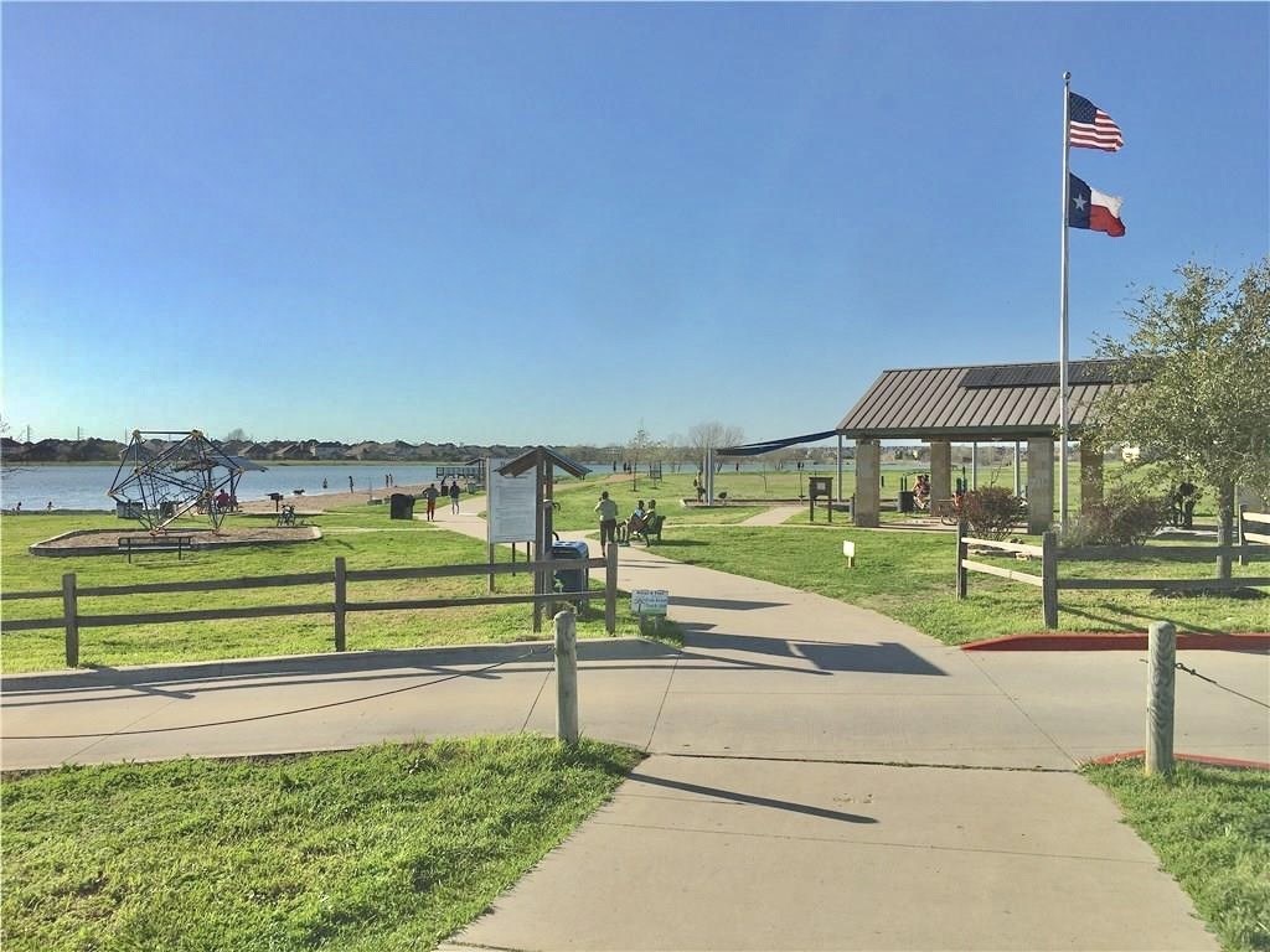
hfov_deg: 61.7
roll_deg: +0.0
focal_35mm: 29
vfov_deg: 48.2
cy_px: 476
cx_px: 635
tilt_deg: +0.9
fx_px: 1064
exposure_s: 1/2653
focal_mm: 4.15
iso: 25
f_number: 2.2
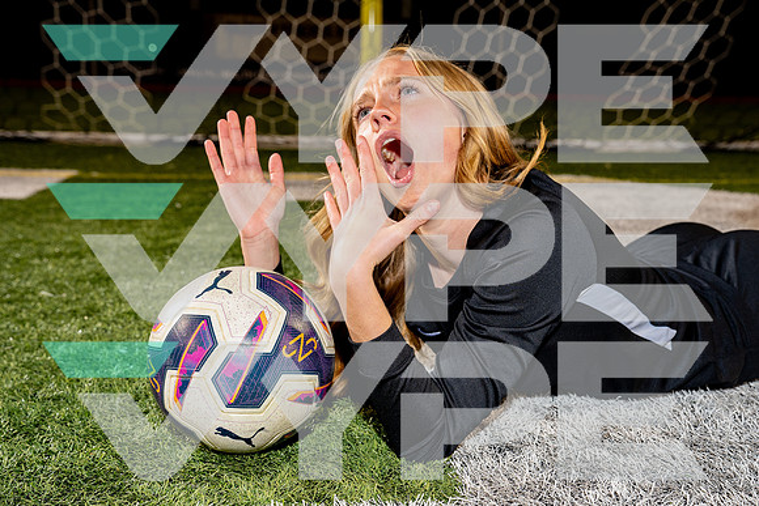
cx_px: 380
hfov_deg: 41.9
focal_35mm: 47
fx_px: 991
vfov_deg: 28.7
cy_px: 253
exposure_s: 1/250
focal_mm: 47
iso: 800
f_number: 5.6
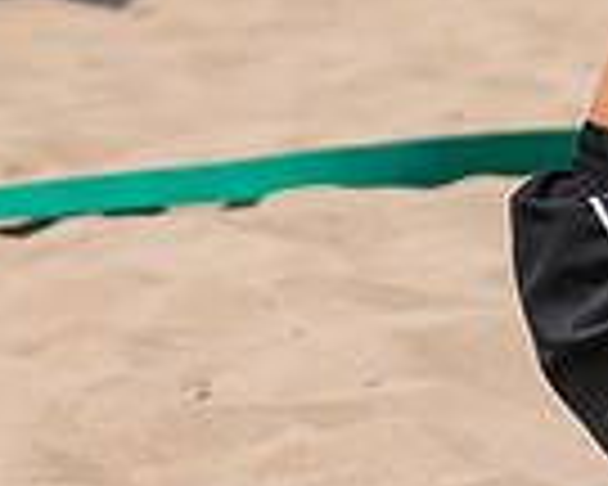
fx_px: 12722
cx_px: 1150
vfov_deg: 2.2
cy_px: -559
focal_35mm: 707
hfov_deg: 2.7
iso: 200
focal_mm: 85
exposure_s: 1/2500
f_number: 4
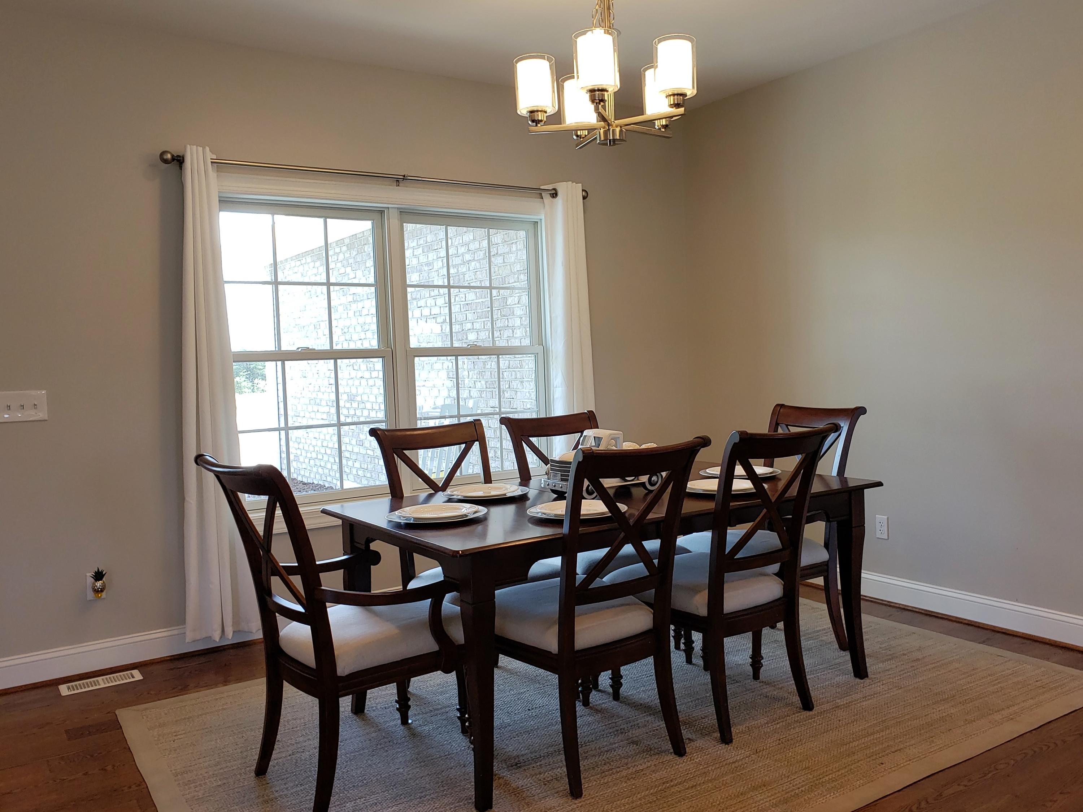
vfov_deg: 53.1
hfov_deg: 67.3
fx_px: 813
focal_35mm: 26
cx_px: 542
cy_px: 406
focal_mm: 4.3
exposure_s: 1/60
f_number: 2.4
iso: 50
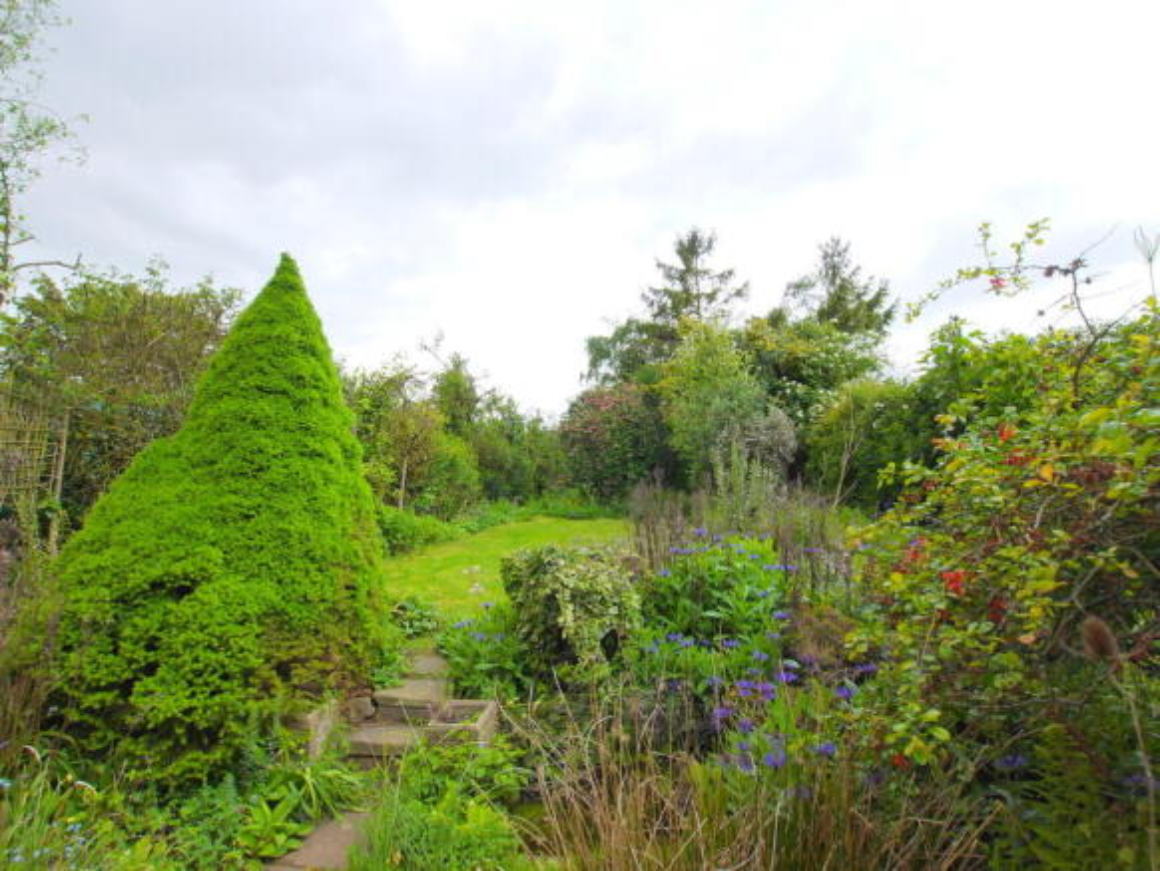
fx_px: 603
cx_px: 580
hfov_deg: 87.7
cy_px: 436
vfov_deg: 71.6
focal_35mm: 18
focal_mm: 9
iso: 160
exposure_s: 1/250
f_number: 6.3
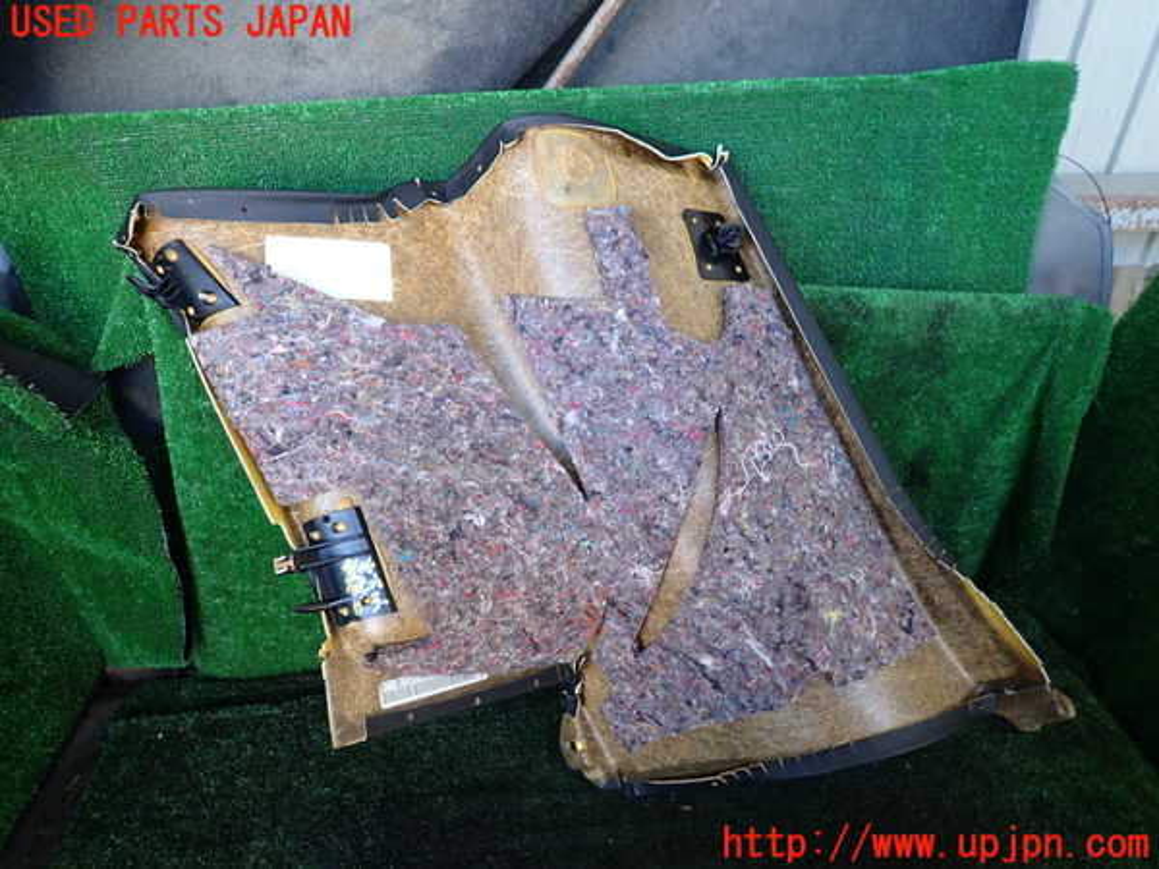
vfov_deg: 54.9
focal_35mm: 25
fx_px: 837
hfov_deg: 69.4
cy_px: 434
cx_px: 580
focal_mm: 4.5
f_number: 2
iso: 160
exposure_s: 1/60
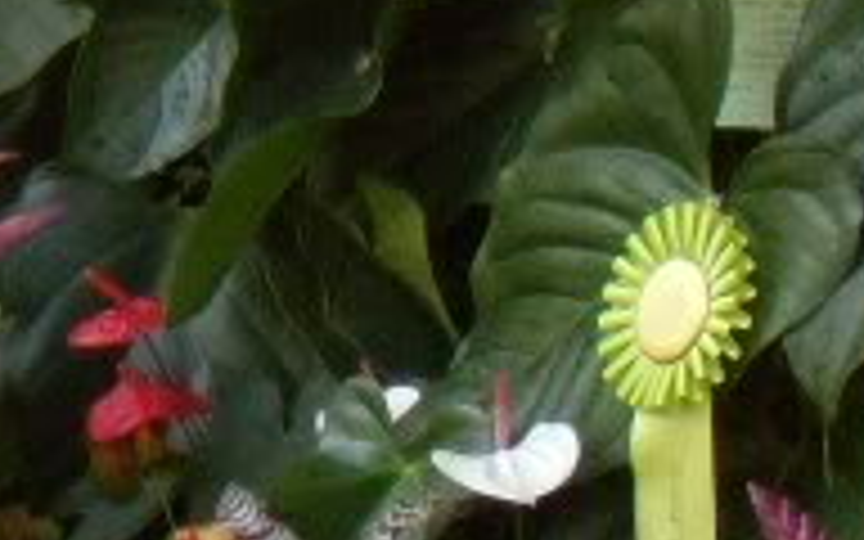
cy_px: 189
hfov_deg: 10.1
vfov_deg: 6.4
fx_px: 4804
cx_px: -292
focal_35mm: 204
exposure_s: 1/125
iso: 320
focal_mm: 6.4
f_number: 3.6
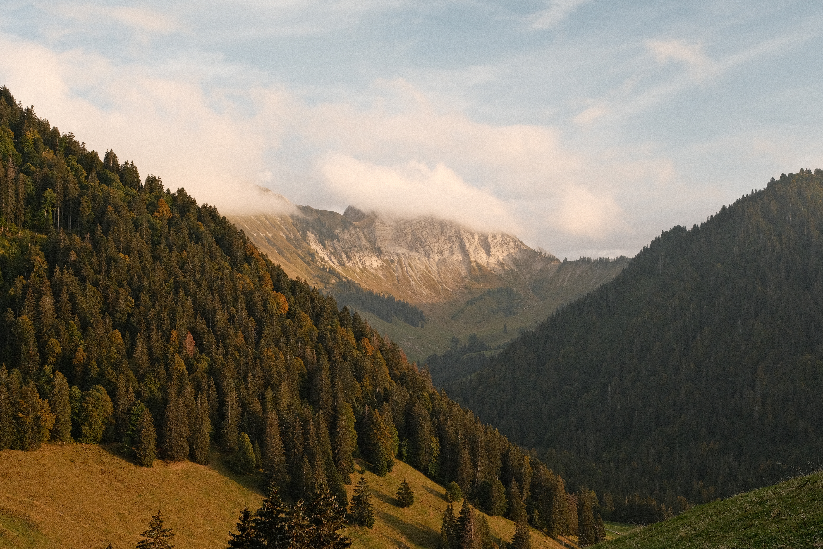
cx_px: 412
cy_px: 274
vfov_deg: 27.0
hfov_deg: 39.6
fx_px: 1143
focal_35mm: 50
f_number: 5.6
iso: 640
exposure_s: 1/210
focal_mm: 33
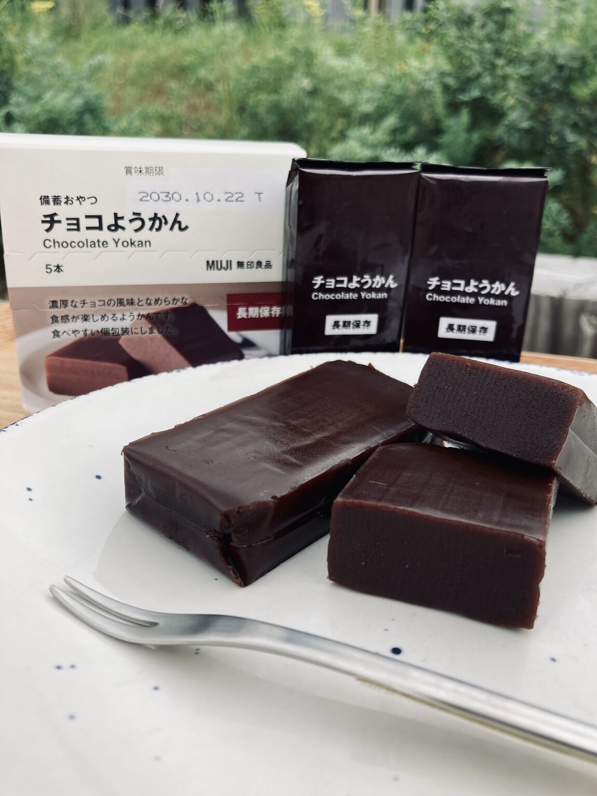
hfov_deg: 49.8
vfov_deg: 63.4
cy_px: 398
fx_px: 644
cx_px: 298
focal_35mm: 28
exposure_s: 1/1130
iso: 20
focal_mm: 3.99
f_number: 1.8
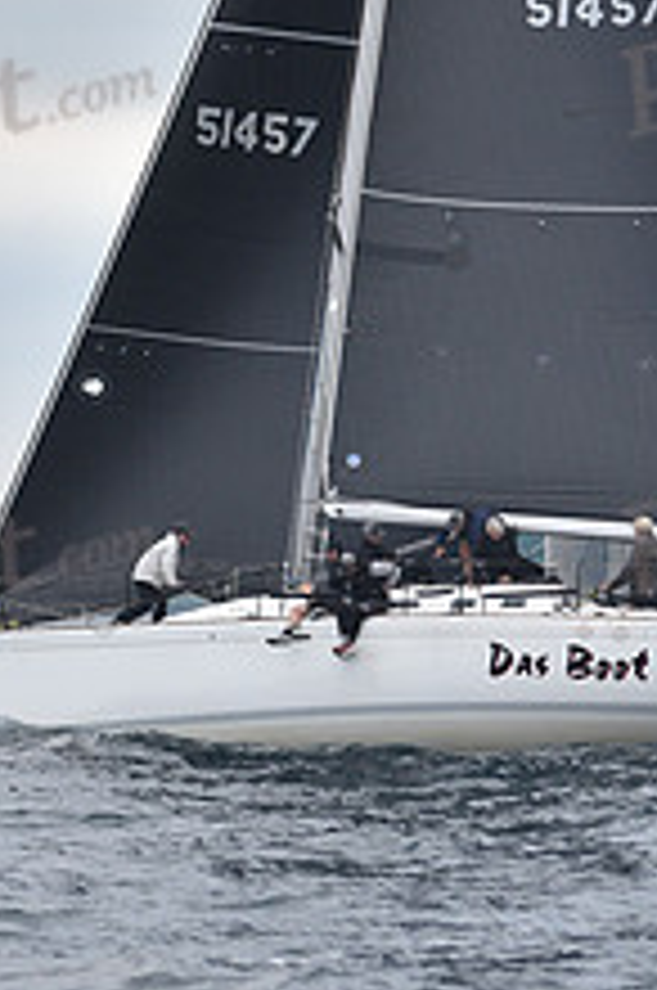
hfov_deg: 5.5
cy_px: -148
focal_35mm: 251
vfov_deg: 8.1
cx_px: 389
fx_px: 6892
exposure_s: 1/640
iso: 400
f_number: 3.5
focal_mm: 95
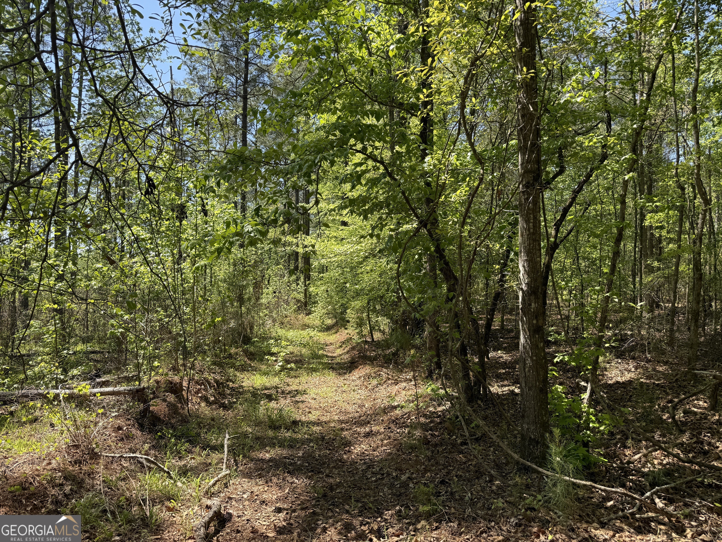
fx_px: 501
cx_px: 361
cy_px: 271
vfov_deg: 56.8
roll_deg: -0.5
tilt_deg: +1.4
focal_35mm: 24
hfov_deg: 71.6
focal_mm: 6.76
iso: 80
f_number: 1.78
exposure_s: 1/992
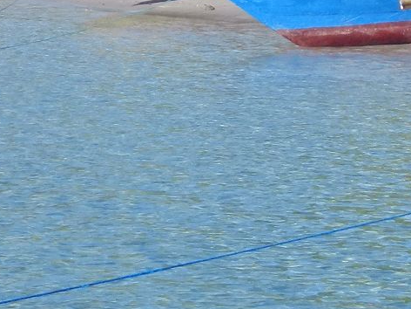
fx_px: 3016
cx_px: 468
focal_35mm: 254
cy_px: -217
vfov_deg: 5.8
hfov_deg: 7.7
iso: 160
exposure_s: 1/800
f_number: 4.5
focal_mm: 10.9
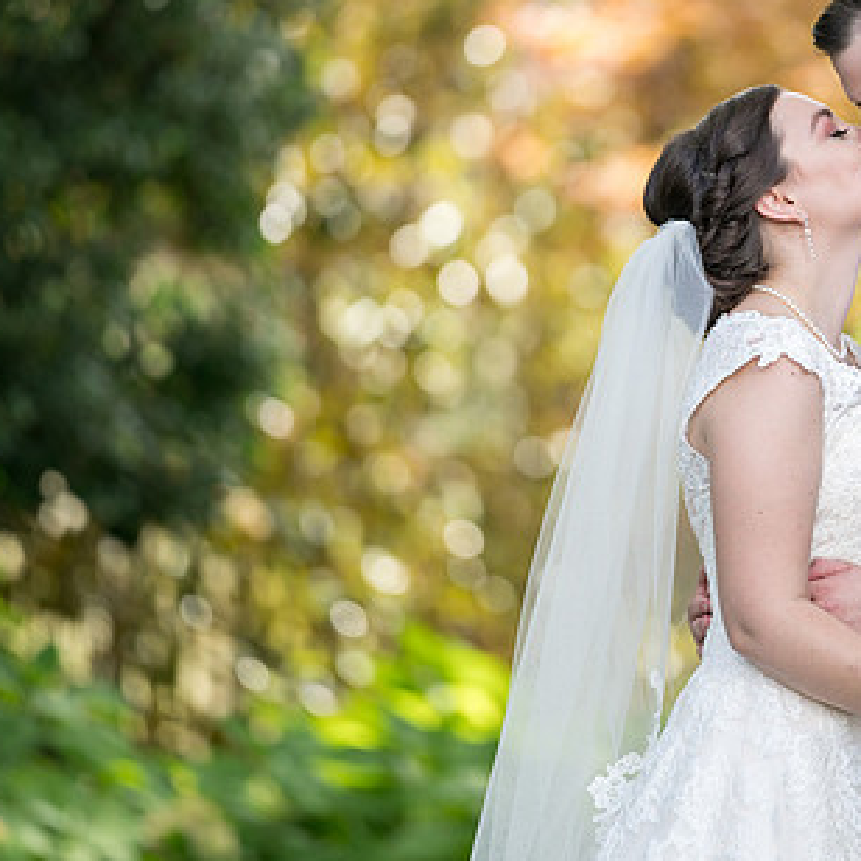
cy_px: 293
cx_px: 661
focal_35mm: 344
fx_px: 9680
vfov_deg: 5.1
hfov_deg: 5.1
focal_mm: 200
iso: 100
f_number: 2.8
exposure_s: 1/200
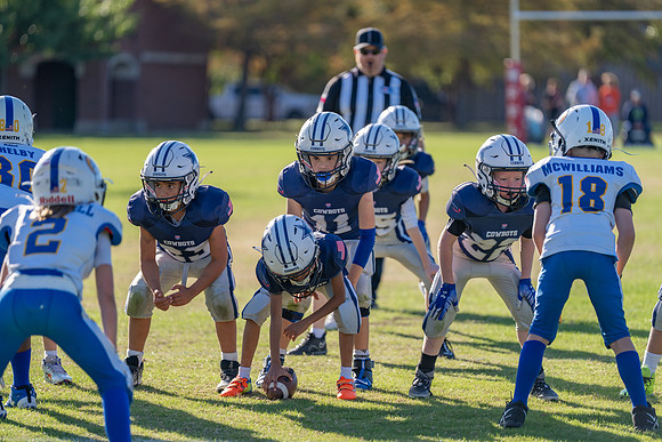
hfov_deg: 10.1
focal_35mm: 203
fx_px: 3737
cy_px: 221
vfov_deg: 6.8
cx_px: 331
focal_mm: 200
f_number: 2.8
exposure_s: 1/1250
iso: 100
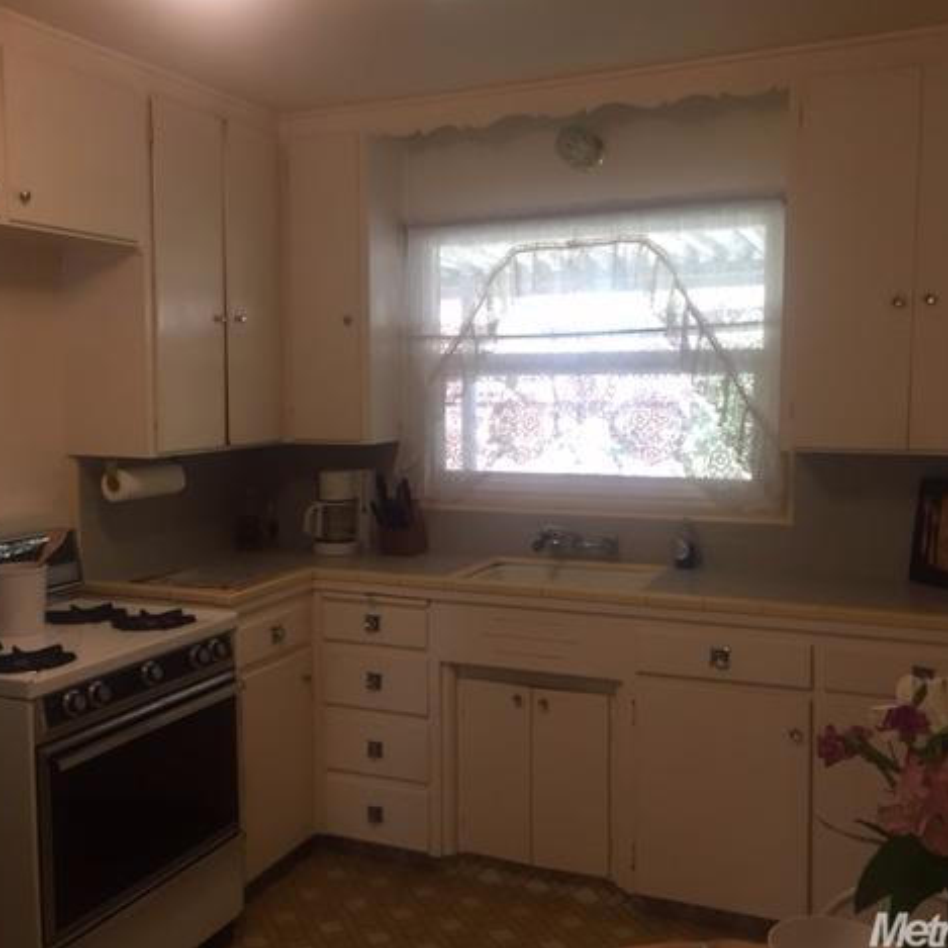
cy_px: 467
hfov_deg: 47.1
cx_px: 424
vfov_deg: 47.2
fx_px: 1084
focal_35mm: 35
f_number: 2.2
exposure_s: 1/30
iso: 64
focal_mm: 4.15
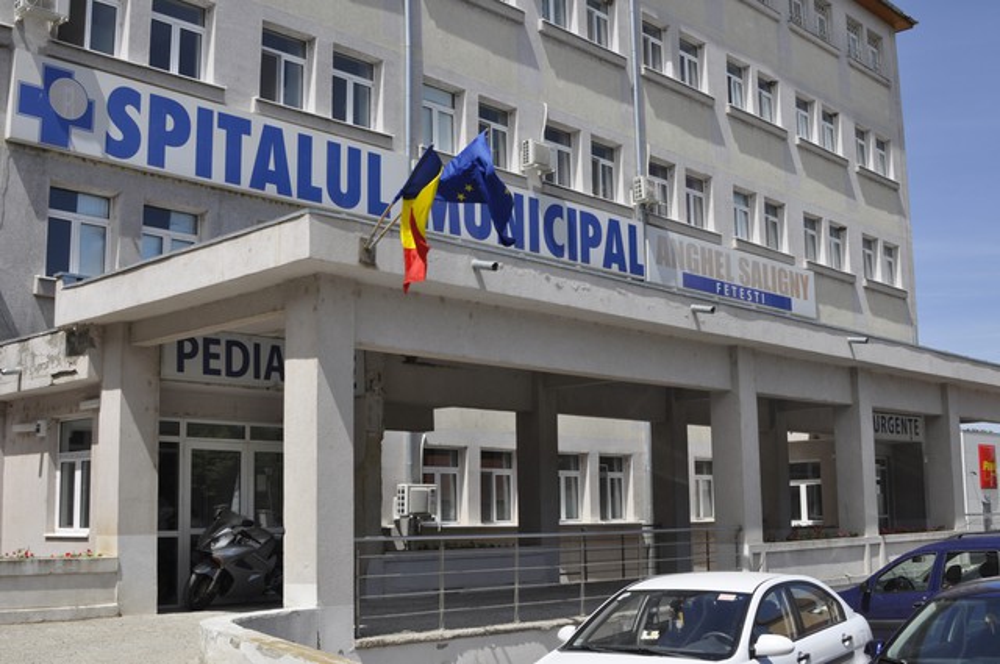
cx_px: 500
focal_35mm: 42
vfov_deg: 31.8
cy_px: 332
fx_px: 1165
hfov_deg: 46.5
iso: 200
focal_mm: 28
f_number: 10
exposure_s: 1/400
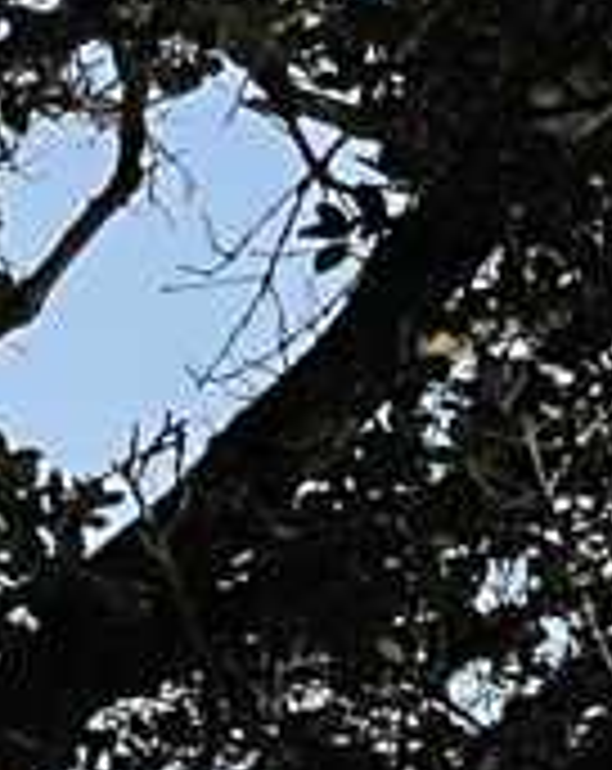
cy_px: 1517
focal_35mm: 476
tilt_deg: +3.7
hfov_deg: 3.1
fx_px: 10816
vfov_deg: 4.0
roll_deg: +0.6
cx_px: 2588
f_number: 2
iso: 32
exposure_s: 1/3425
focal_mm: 6
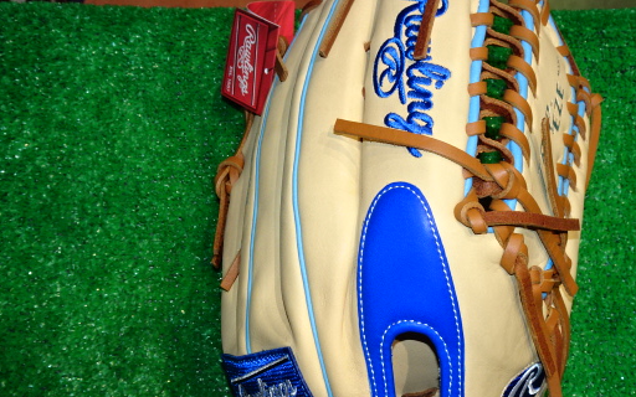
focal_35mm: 49
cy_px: 227
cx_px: 380
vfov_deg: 26.3
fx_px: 849
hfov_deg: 40.9
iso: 200
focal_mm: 6.37
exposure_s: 1/40
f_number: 4
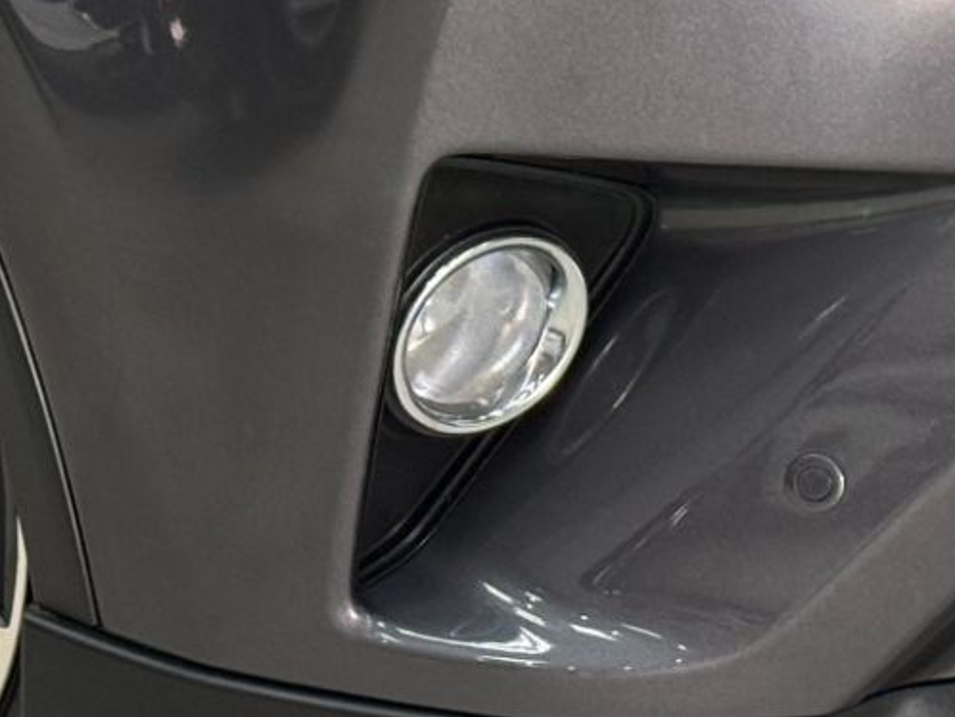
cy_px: -263
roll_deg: +0.8
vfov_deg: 7.9
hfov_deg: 10.7
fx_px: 5106
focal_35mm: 185
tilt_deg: -18.6
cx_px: 765
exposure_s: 1/120
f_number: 1.78
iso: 125
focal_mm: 6.76
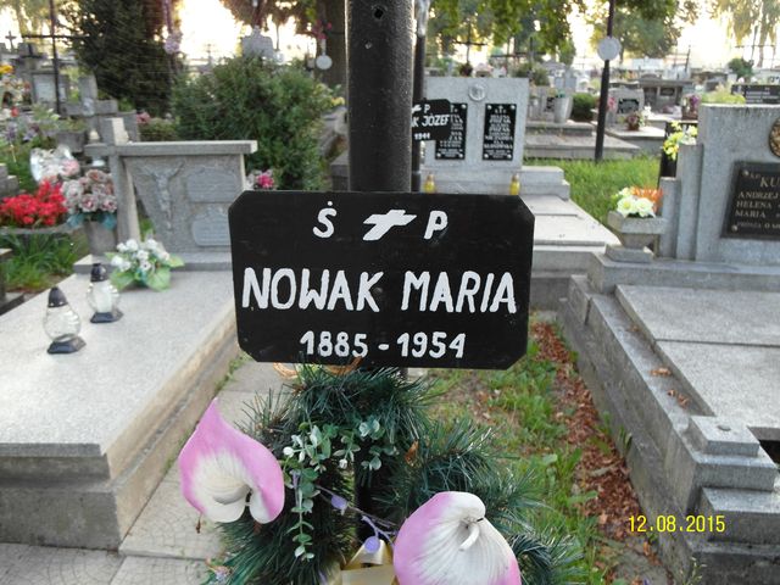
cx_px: 390
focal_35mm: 30
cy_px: 292
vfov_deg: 46.8
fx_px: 676
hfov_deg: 60.0
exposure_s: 1/60
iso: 100
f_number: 2.7
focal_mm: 6.5
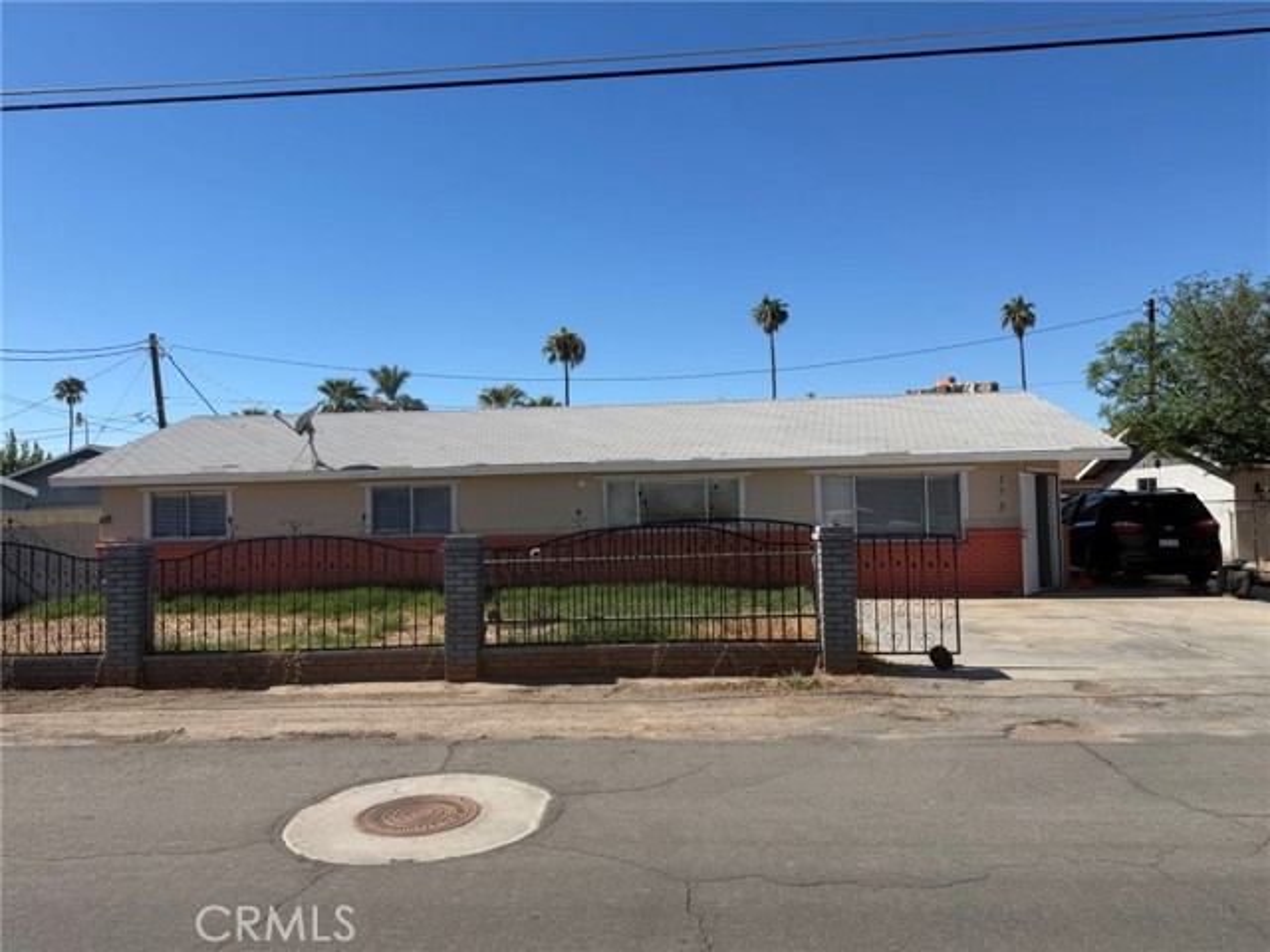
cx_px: 635
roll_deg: +1.9
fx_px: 881
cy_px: 476
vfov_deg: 56.8
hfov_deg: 71.6
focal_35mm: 24
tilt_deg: +2.0
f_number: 1.78
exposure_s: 1/6173
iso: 80
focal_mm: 6.76
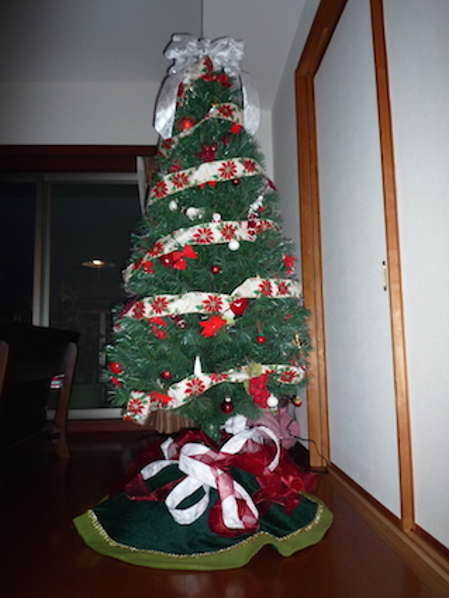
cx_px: 224
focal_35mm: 25
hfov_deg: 54.9
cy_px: 299
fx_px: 432
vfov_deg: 69.4
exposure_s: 1/30
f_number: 2.8
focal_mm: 4.4
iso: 160
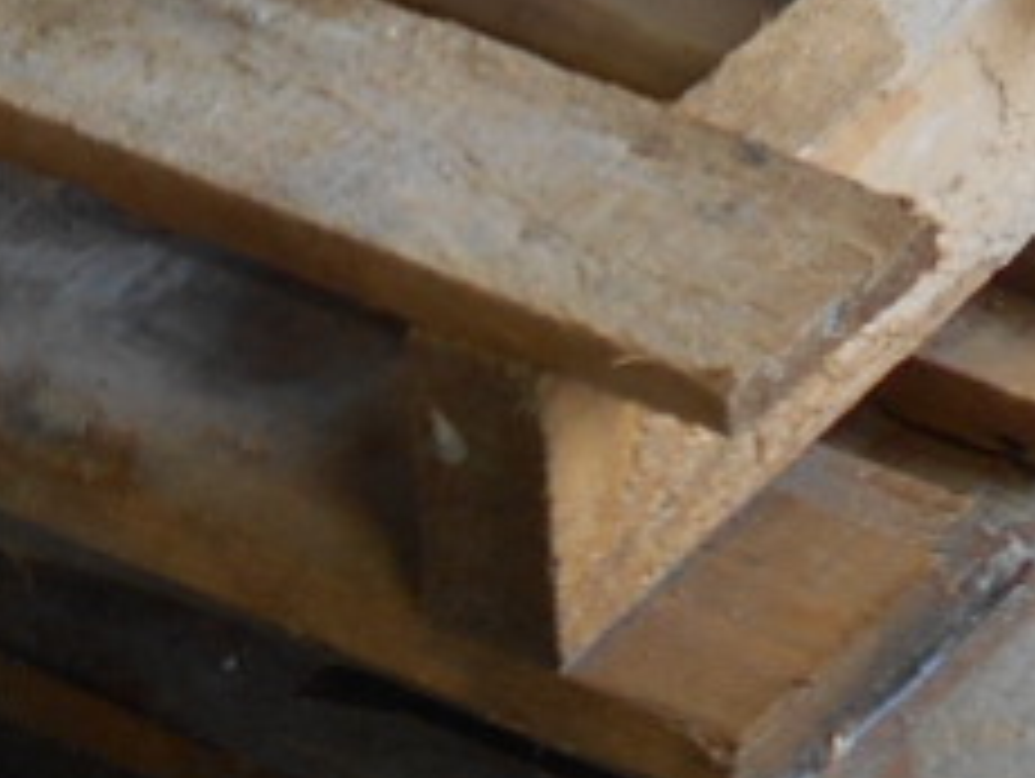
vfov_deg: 4.5
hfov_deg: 6.1
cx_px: -252
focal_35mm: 320
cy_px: -1529
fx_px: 9578
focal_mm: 8.3
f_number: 4
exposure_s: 1/50
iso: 80
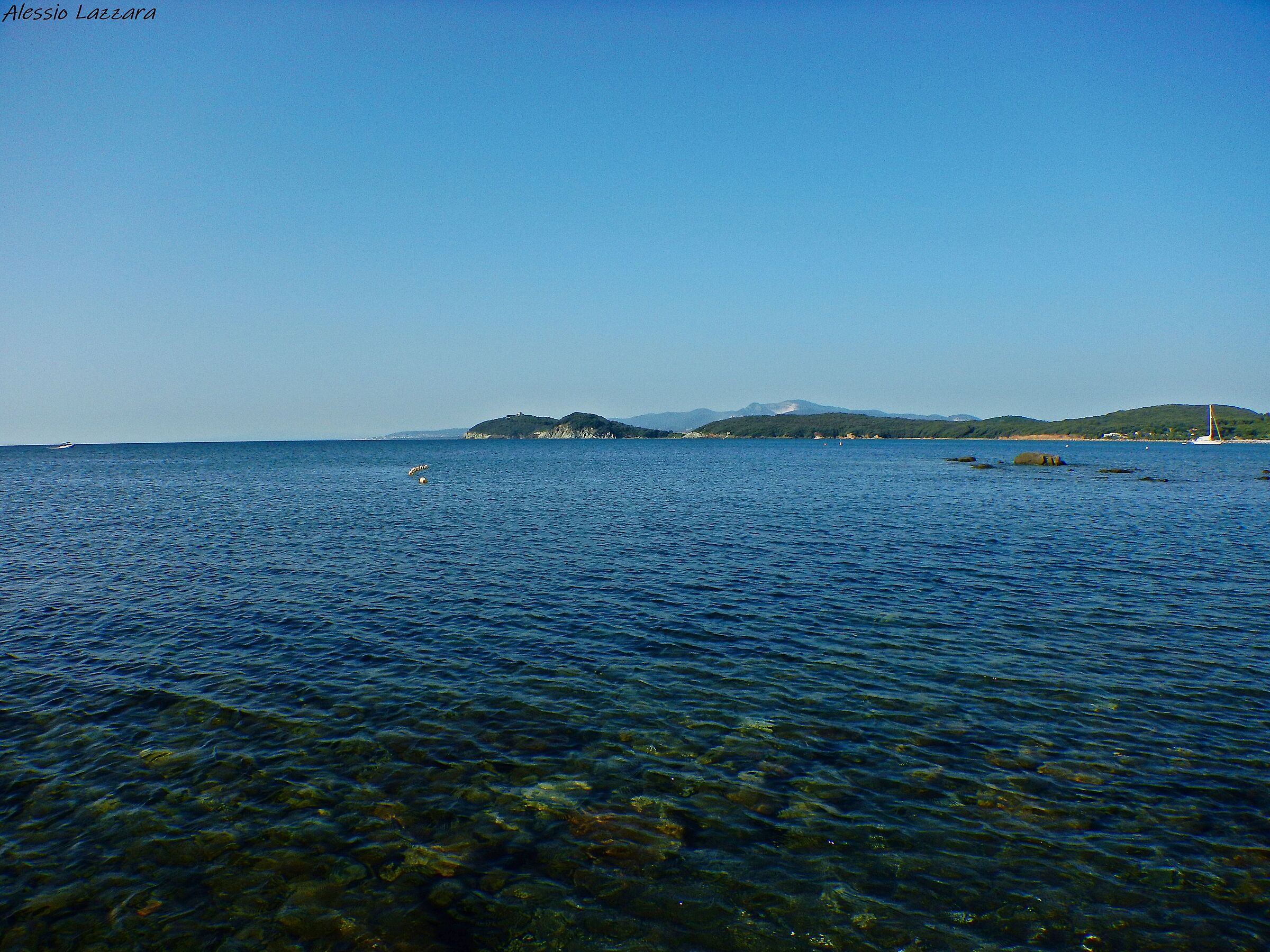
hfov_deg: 71.6
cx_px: 635
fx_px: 881
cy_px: 476
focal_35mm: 24
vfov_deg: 56.8
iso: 125
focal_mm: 4.3
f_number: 8.2
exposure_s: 1/400
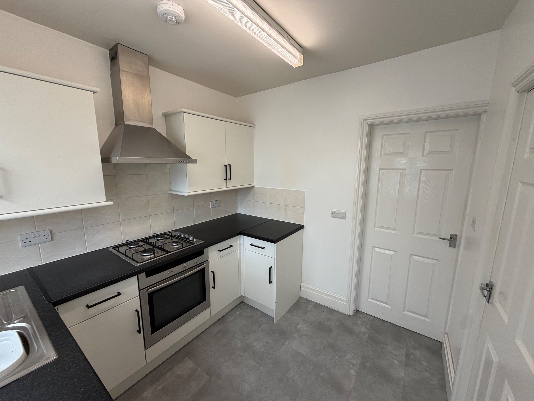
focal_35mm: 14
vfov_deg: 85.7
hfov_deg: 102.1
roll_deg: +0.0
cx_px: 267
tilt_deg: -9.9
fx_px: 216
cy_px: 200
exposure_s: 1/121
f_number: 2.2
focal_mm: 2.22
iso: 160
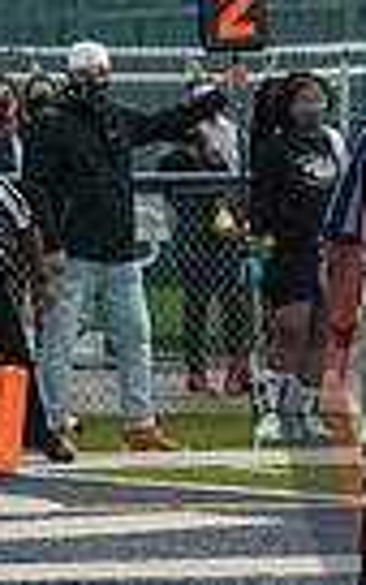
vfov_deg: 3.7
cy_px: 381
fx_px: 8953
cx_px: 1223
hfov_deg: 2.3
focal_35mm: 561
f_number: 2.8
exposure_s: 1/2500
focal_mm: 86
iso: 14400
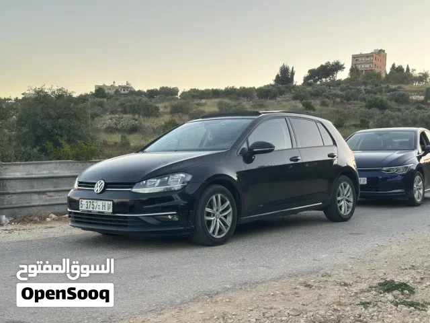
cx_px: 215
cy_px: 162
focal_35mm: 48
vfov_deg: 30.3
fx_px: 596
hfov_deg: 39.7
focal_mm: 6.86
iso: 50
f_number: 1.78
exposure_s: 1/138
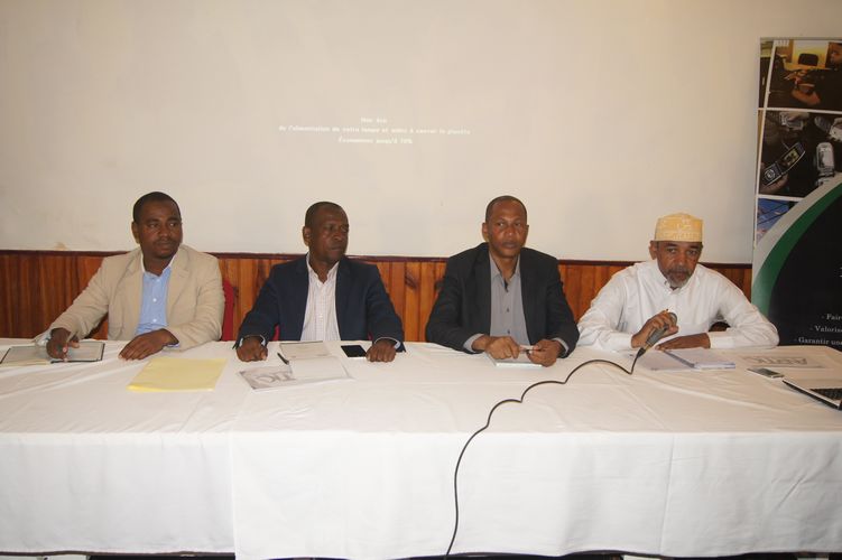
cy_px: 280
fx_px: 701
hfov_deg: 62.0
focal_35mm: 30
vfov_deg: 43.6
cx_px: 421
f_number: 4
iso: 400
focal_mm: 20
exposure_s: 1/60
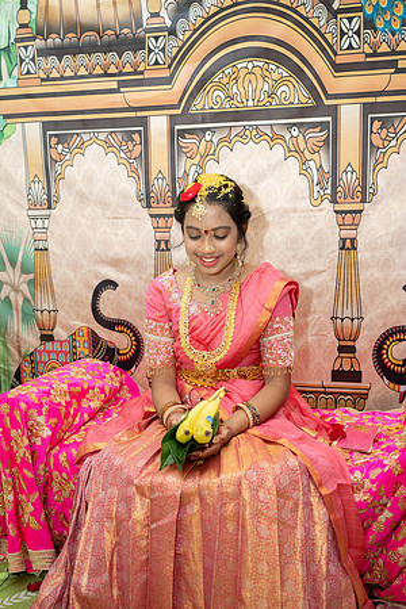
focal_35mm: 36
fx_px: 609
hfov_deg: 36.9
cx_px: 203
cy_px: 304
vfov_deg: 53.1
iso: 1000
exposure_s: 1/160
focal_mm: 36
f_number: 4
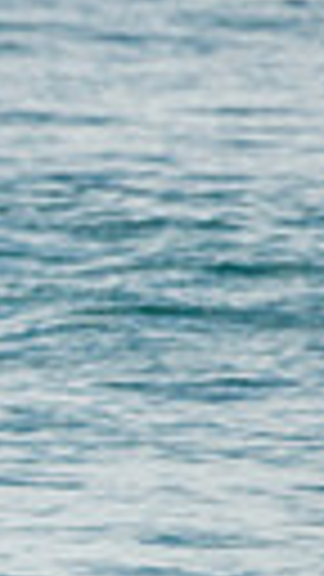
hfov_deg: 0.5
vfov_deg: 0.9
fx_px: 36243
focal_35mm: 2373
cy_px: 758
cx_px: -896
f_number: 5.6
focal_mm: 500
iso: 180
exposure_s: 1/2000
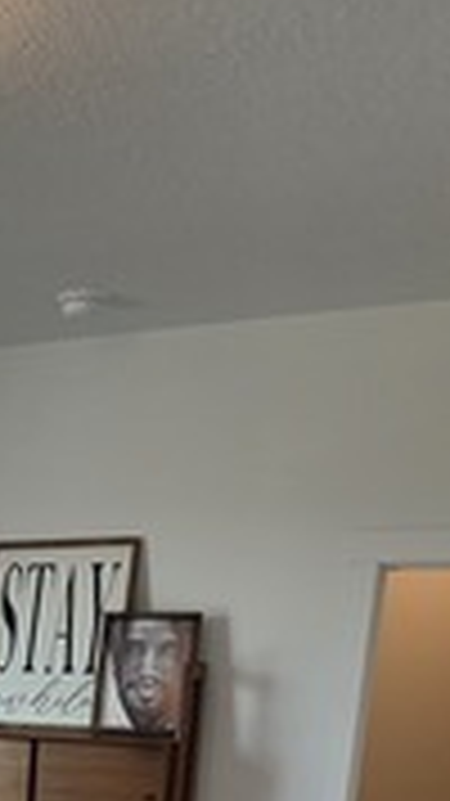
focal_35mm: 53
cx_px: -153
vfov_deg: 31.3
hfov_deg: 20.4
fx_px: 1125
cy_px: 1015
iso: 50
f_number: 2.2
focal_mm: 2.2
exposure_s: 1/120
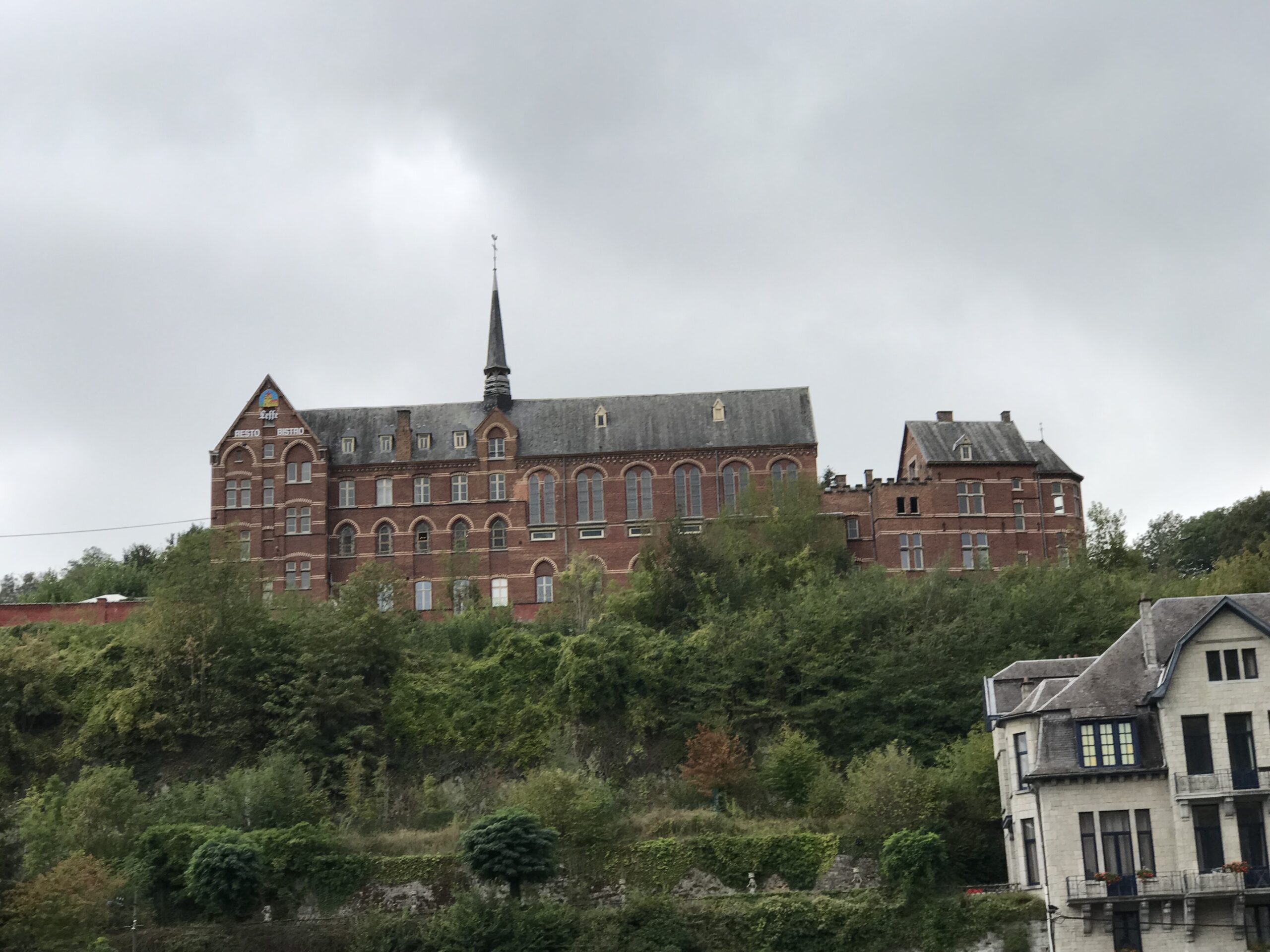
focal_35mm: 57
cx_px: 635
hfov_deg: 33.8
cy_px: 476
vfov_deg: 25.7
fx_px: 2091
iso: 20
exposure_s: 1/242
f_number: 2.8
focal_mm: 6.6
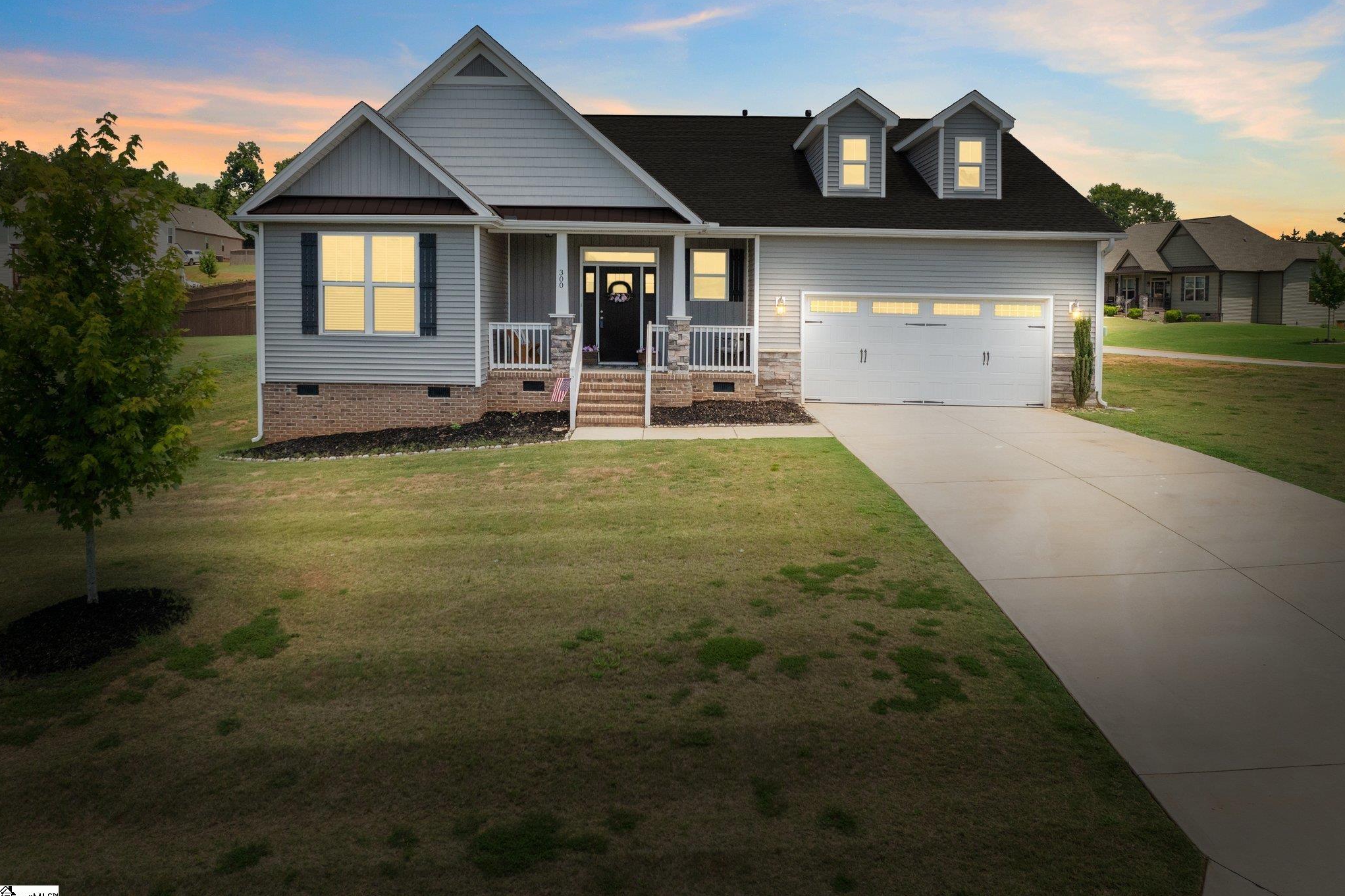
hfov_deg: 71.5
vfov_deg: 51.2
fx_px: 934
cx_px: 672
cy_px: 401
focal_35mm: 25
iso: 400
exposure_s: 1/500
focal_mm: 12.29
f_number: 2.8
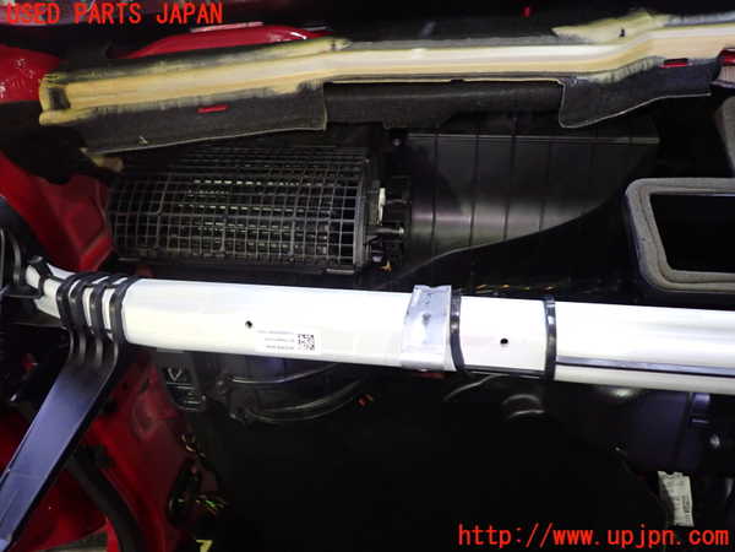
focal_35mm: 25
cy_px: 276
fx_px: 531
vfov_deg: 54.9
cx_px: 368
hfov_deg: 69.4
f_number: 2
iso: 640
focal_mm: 4.5
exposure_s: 1/30
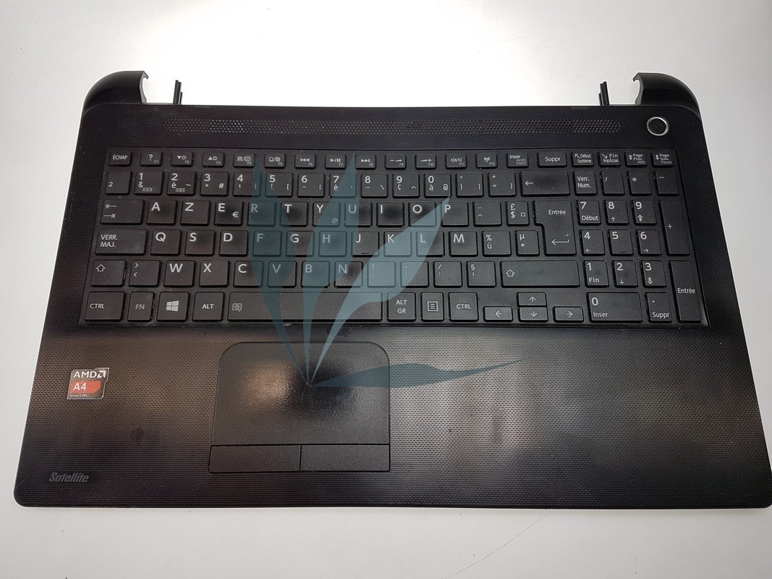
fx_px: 580
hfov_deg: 67.3
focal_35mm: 26
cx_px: 386
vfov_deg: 53.1
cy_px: 290
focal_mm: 4.2
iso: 40
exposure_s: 1/108
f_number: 1.7
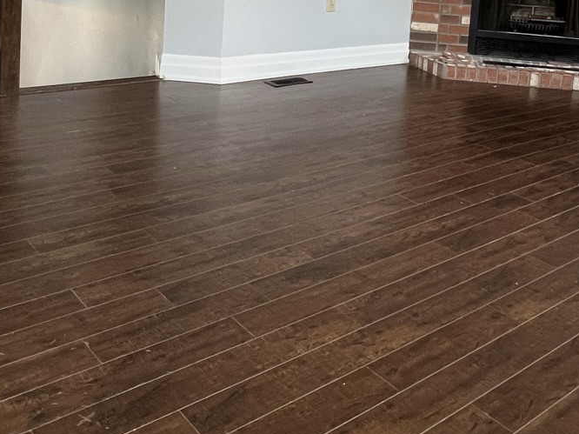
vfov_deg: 33.0
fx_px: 669
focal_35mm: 40
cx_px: 355
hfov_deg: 46.5
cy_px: 0
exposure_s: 1/60
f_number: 1.8
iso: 125
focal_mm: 1.57
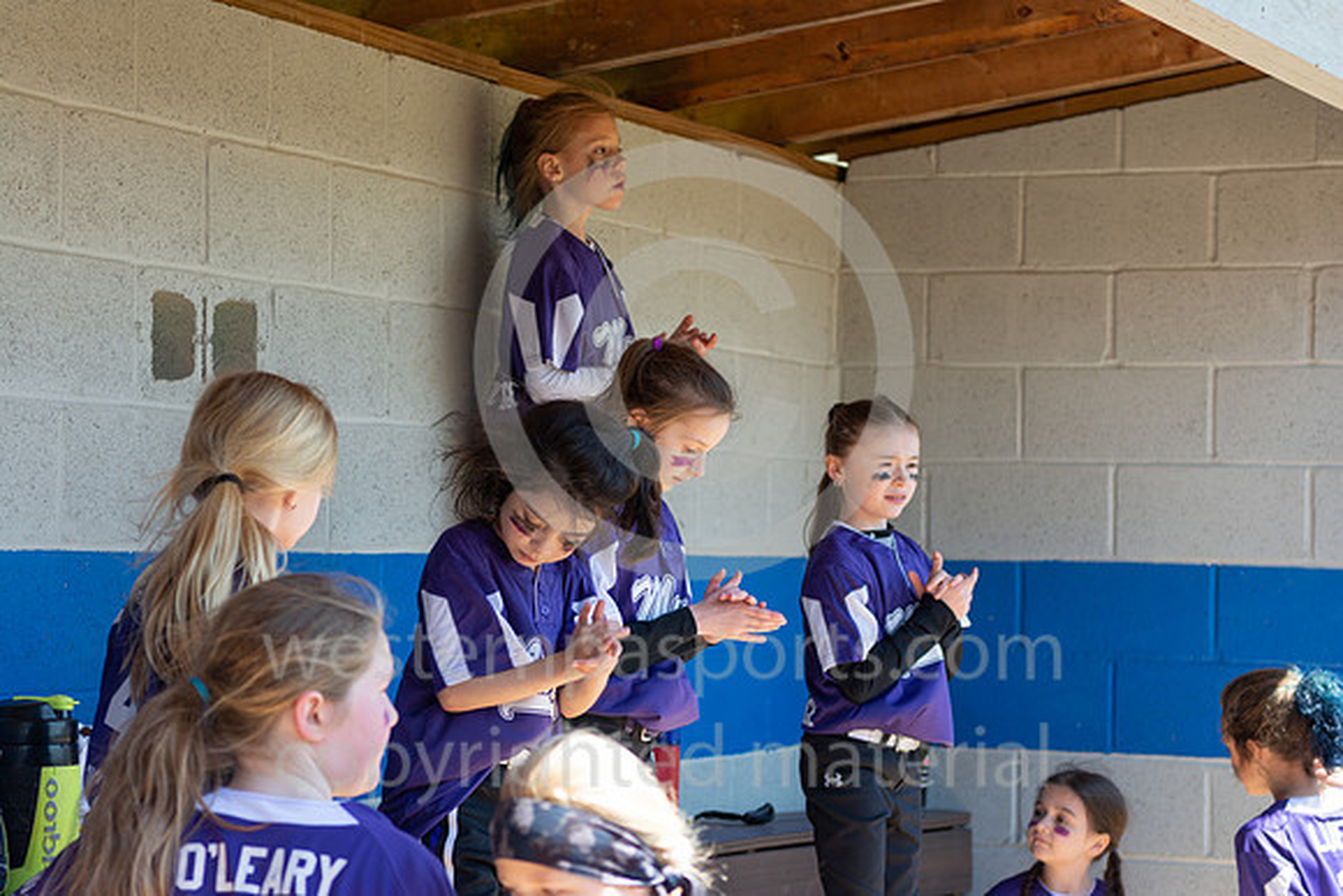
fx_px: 3918
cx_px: 672
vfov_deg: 13.0
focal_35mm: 105
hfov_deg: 19.5
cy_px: 448
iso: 100
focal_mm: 70
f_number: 2.8
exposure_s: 1/250
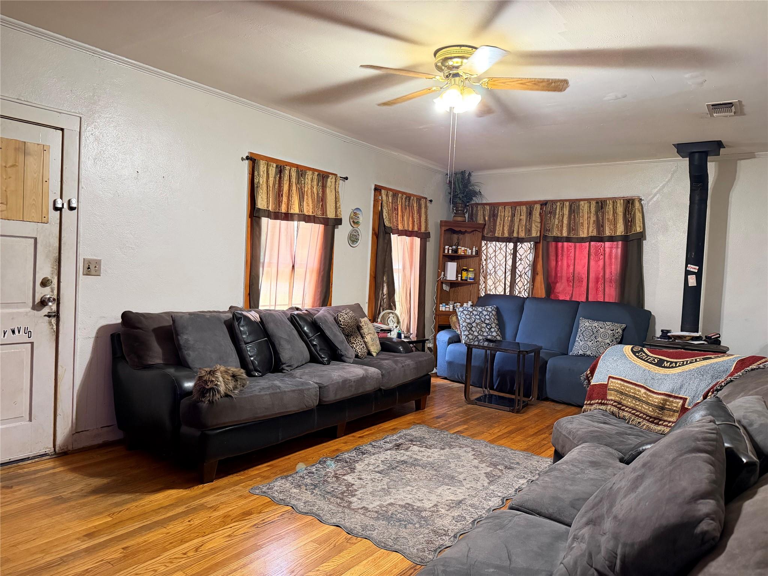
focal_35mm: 24
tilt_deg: -1.5
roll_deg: -2.1
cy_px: 288
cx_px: 384
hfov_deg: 71.6
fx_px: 532
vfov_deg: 56.8
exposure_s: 1/60
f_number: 1.78
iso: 800
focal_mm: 6.76
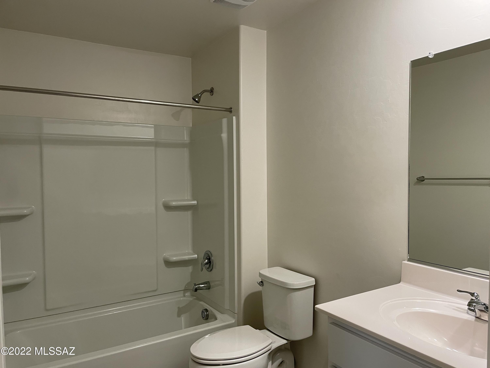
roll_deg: +1.1
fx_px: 368
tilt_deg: -2.7
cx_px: 245
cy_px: 184
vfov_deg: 53.1
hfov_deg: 67.3
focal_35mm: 26
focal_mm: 4.2
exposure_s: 1/60
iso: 80
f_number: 1.6
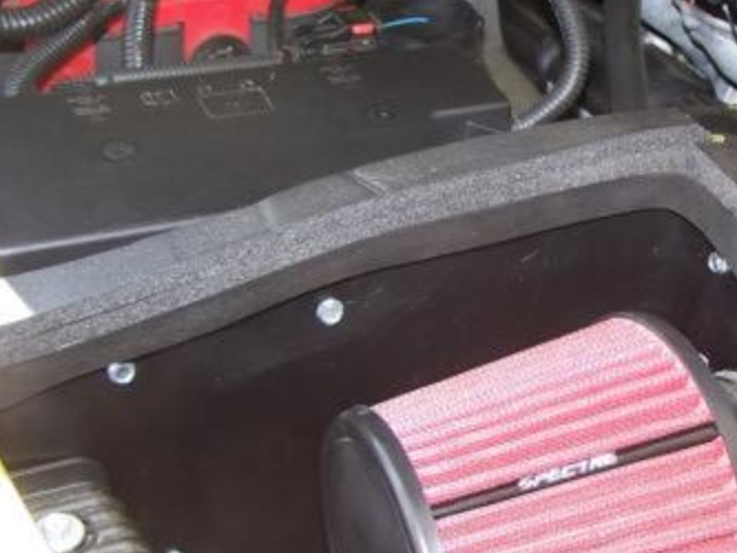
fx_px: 1555
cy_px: 345
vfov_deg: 20.1
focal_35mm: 73
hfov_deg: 25.7
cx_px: 684
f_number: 2.8
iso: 80
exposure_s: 1/60
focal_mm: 6.3
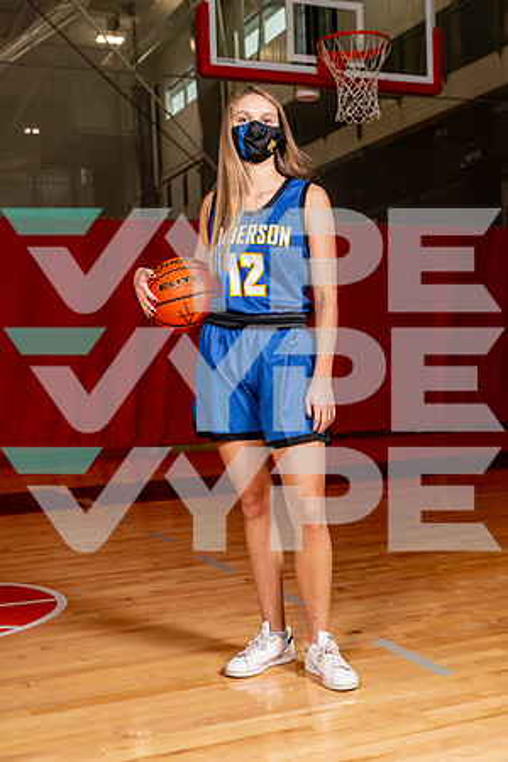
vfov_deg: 42.7
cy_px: 381
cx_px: 254
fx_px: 974
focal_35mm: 46
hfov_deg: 29.2
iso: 100
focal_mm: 46
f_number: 6.3
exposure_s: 1/125
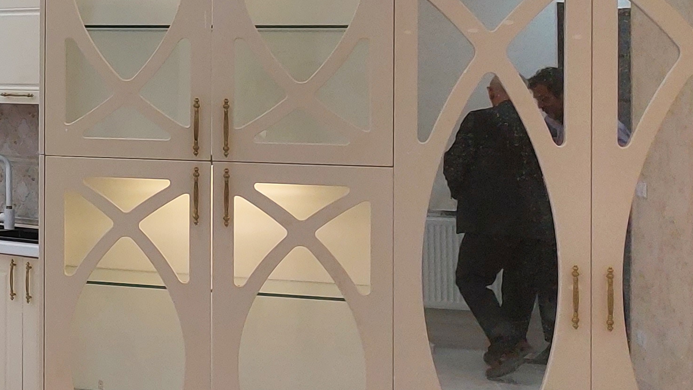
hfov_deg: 21.3
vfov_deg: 14.6
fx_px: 1507
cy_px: 75
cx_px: -384
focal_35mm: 82
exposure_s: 1/50
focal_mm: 5.23
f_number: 1.8
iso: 40
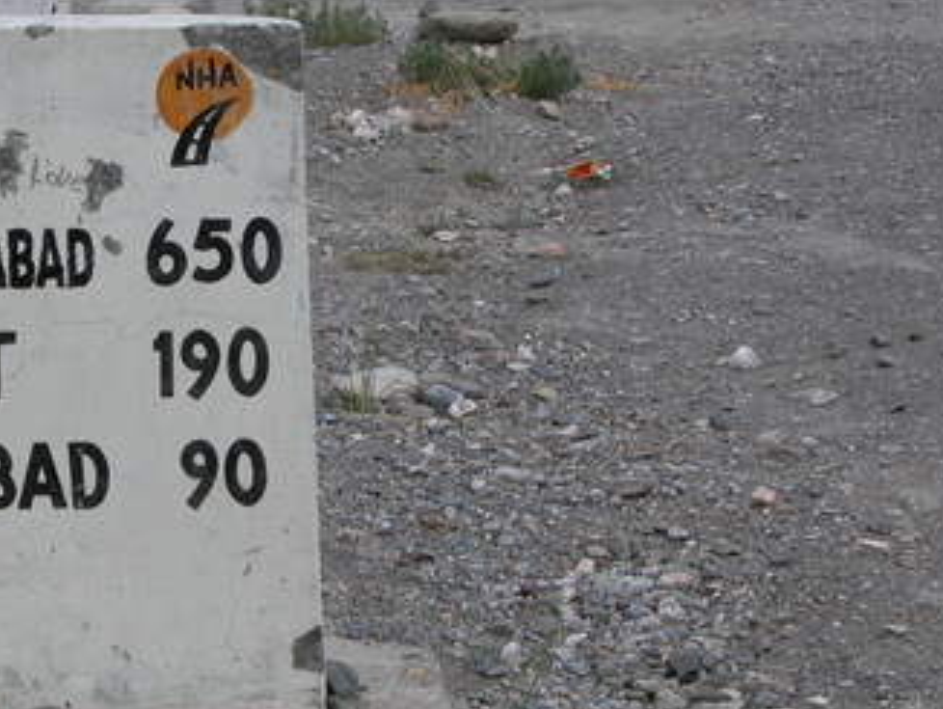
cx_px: 243
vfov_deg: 9.7
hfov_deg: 12.9
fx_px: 4171
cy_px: 368
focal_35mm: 153
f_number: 5.4
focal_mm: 19.9
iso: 100
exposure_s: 1/218
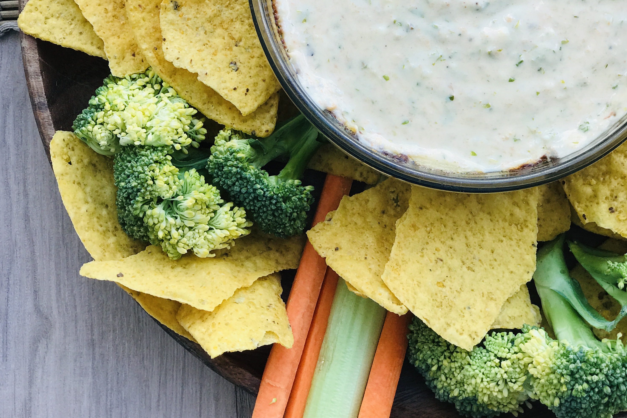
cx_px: 310
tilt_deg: -78.8
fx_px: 1411
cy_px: 14
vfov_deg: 16.5
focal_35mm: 81
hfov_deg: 25.1
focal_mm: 6.6
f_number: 2.8
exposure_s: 1/60
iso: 20
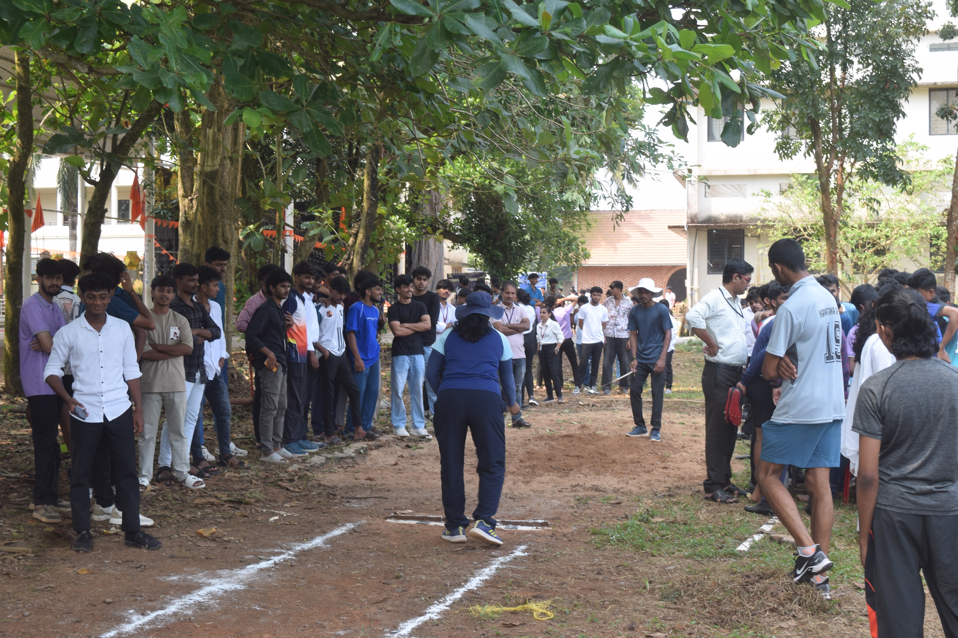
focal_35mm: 48
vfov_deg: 28.1
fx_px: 1277
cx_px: 479
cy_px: 319
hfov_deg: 41.1
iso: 100
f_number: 8
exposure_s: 1/60
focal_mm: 32
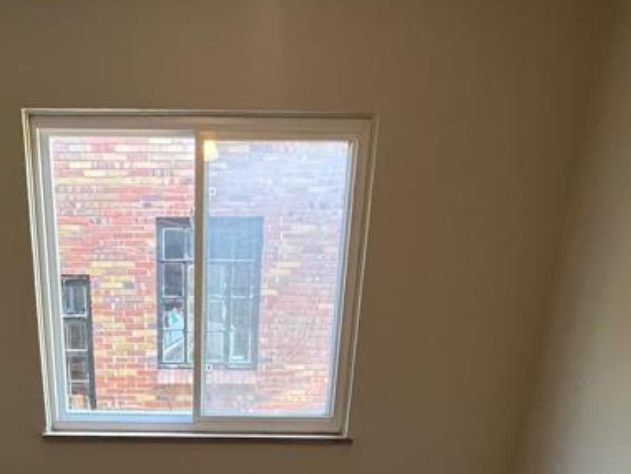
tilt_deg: -24.1
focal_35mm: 35
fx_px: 638
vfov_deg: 33.5
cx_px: 191
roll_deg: +0.0
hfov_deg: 51.3
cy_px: 562
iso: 320
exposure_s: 1/60
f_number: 1.8
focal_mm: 1.57
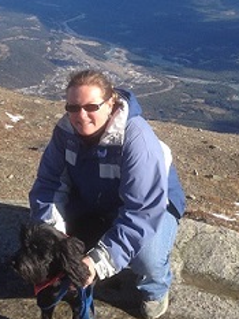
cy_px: 120
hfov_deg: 24.4
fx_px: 552
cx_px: 97
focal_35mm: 60
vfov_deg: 32.0
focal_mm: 4.28
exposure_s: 1/1022
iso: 50
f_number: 2.4
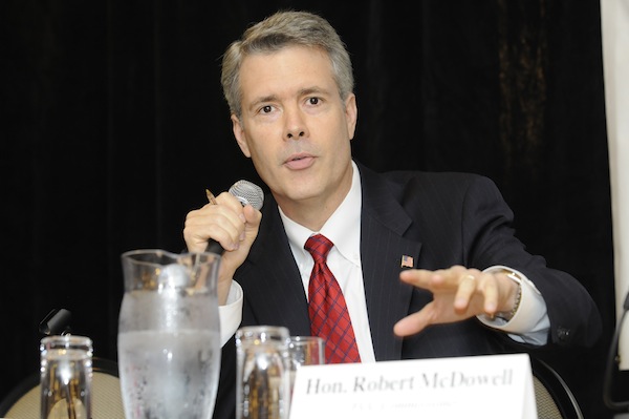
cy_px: 210
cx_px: 314
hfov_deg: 13.7
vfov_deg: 9.1
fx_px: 2619
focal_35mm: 150
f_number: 3.2
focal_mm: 100
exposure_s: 1/60
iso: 800
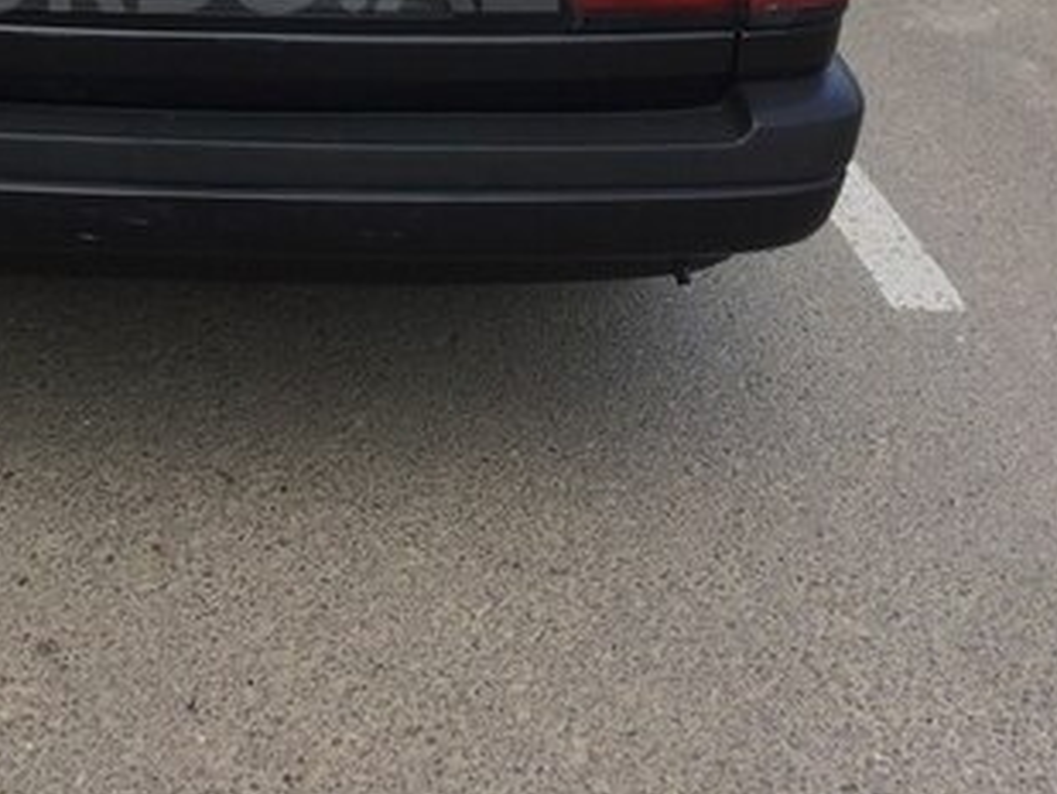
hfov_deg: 30.4
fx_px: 1894
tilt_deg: -15.0
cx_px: 209
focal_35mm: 62
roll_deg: -1.1
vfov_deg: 22.6
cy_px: -39
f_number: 2.2
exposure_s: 1/820
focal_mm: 4.15
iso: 32
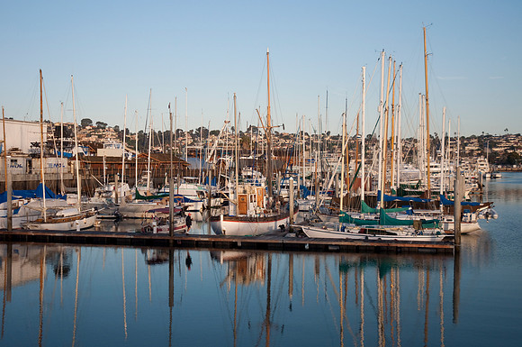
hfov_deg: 38.9
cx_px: 261
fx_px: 738
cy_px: 174
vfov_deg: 26.4
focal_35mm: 51
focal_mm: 34
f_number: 4
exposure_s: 1/1000
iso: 220
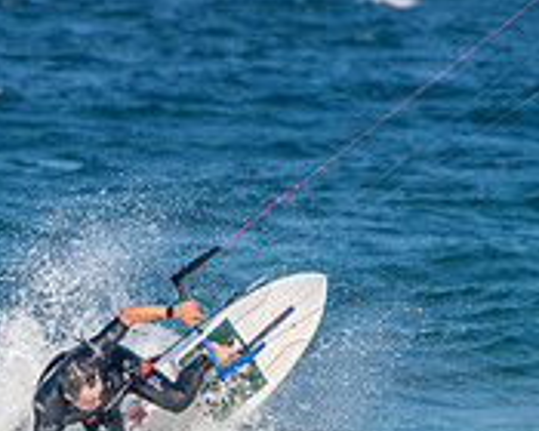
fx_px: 15378
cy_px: 460
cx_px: 283
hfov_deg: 2.0
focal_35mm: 964
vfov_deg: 1.6
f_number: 5.6
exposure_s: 1/2500
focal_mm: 310
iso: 400
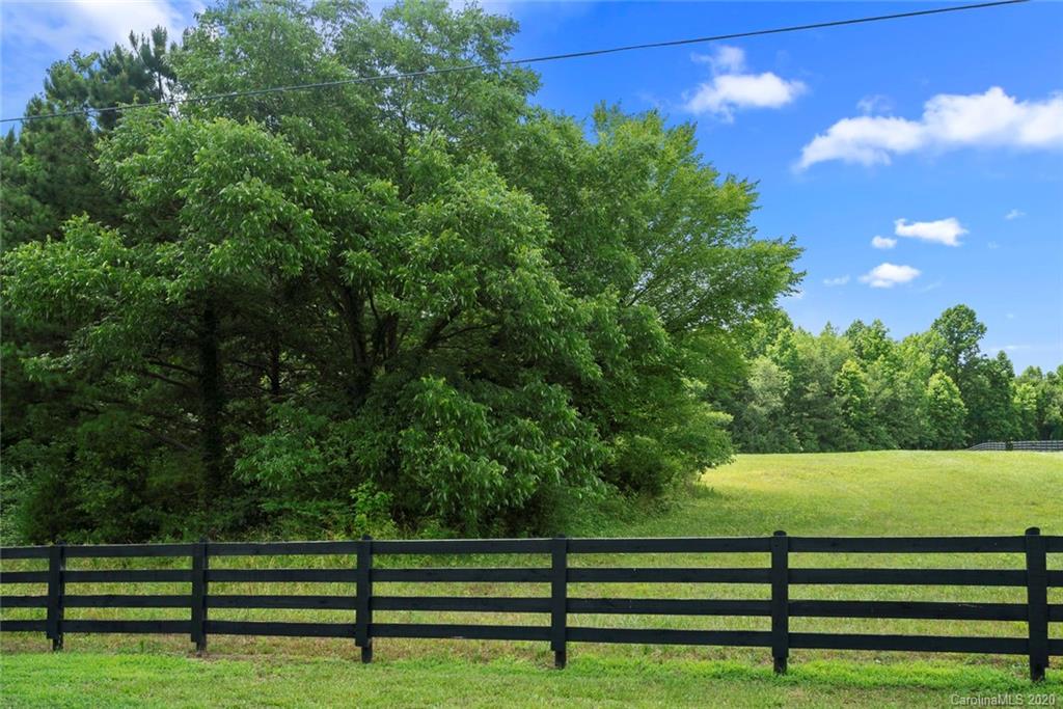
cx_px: 532
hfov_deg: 54.4
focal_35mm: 35
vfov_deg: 37.9
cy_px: 354
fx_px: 1034
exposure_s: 1/60
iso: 100
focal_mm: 35
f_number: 8
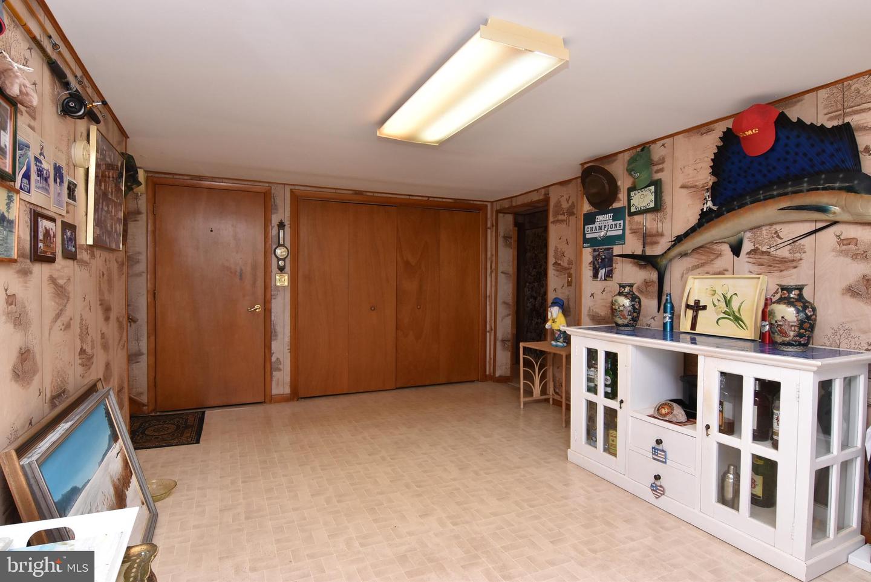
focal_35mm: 18
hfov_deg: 90.0
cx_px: 436
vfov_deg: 67.5
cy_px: 291
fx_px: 436
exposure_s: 1/50
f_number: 8
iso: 800
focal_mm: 12
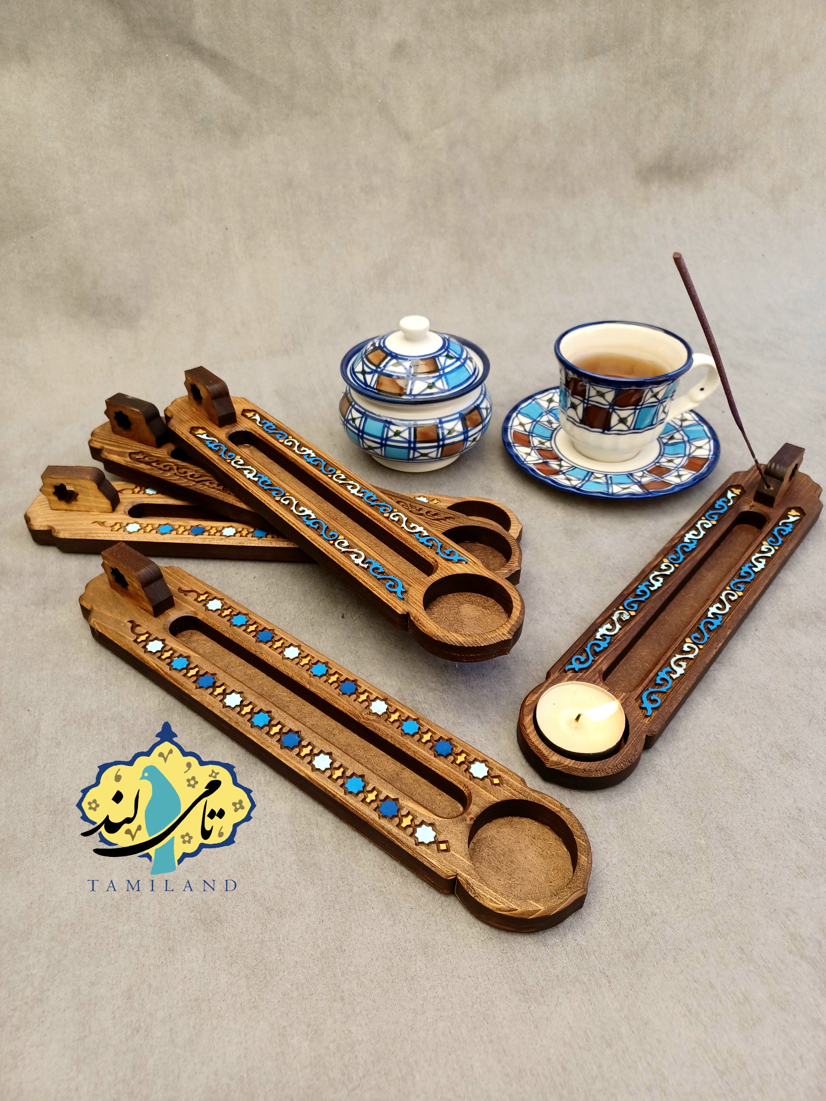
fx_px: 795
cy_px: 550
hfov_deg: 54.9
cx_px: 413
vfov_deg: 69.4
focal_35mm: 25
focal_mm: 4.6
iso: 40
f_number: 1.8
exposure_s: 1/101
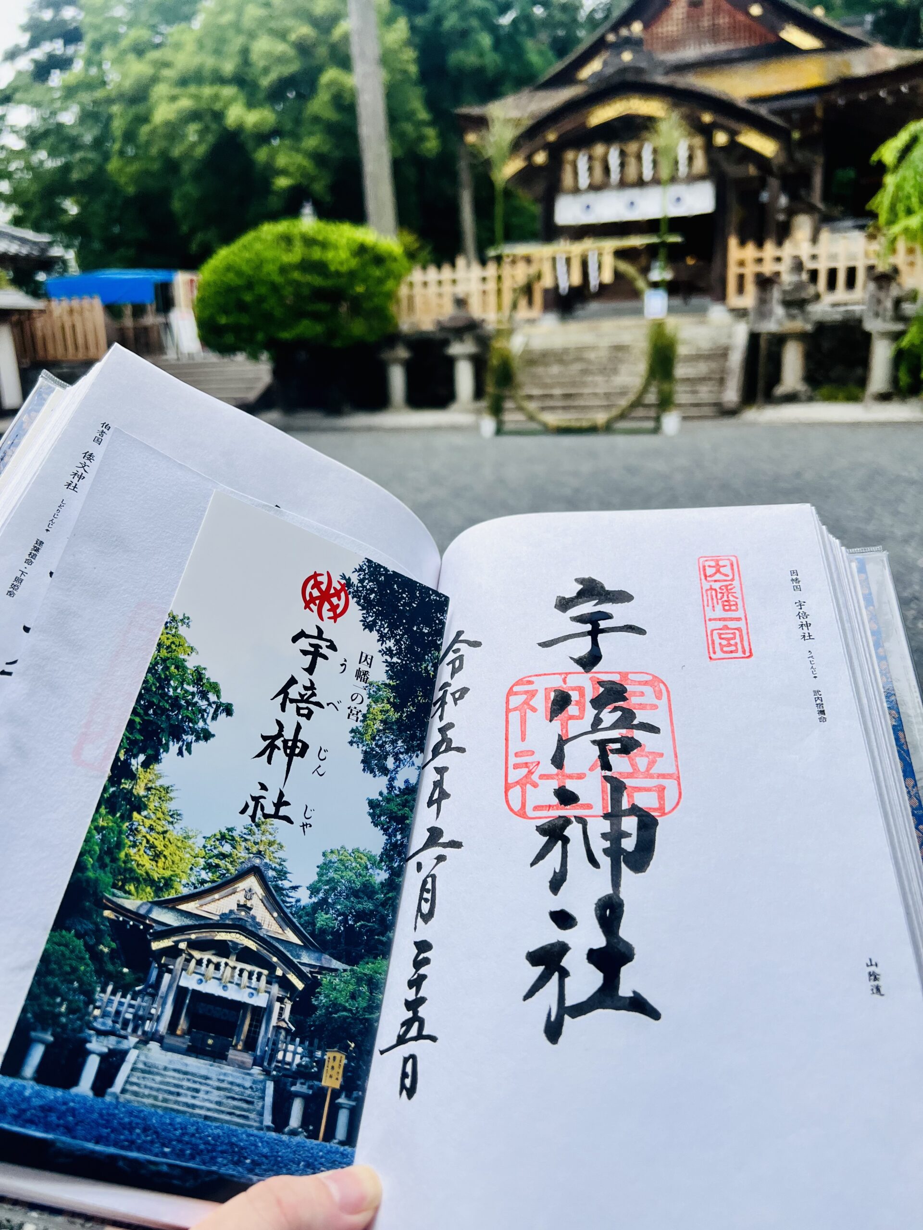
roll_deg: +1.8
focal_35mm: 26
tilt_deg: -14.7
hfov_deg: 53.1
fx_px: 924
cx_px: 462
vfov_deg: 67.3
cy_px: 615
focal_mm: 5.7
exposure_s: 1/3460
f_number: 1.5
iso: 50
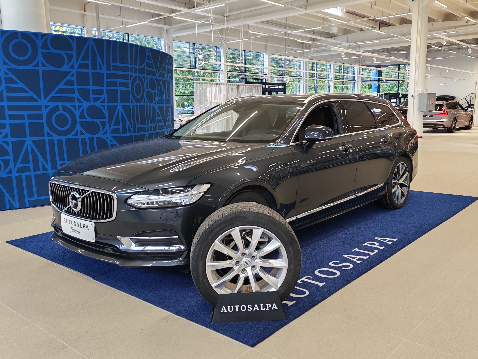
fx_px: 456
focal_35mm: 33
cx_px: 239
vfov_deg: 42.9
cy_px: 180
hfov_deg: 55.4
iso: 200
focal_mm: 6.12
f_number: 1.9
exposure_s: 1/100
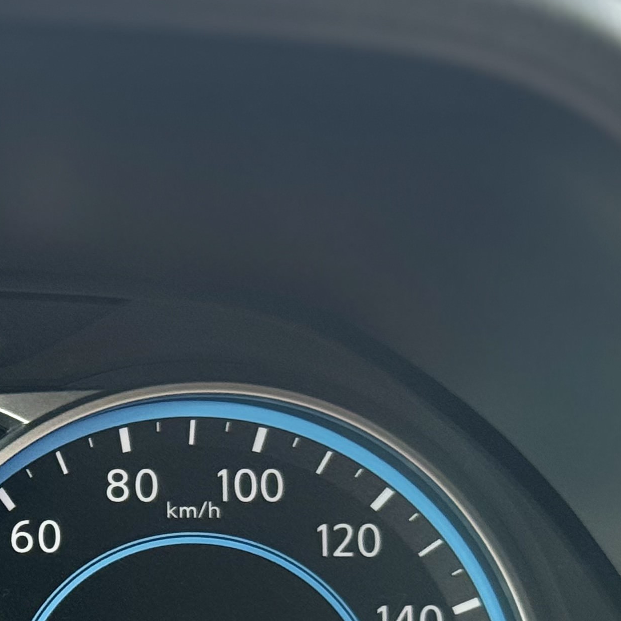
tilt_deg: -19.3
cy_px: 585
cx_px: -380
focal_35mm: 138
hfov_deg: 11.9
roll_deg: +0.3
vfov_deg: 12.5
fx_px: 2801
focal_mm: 6.76
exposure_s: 1/210
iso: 160
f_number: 1.78
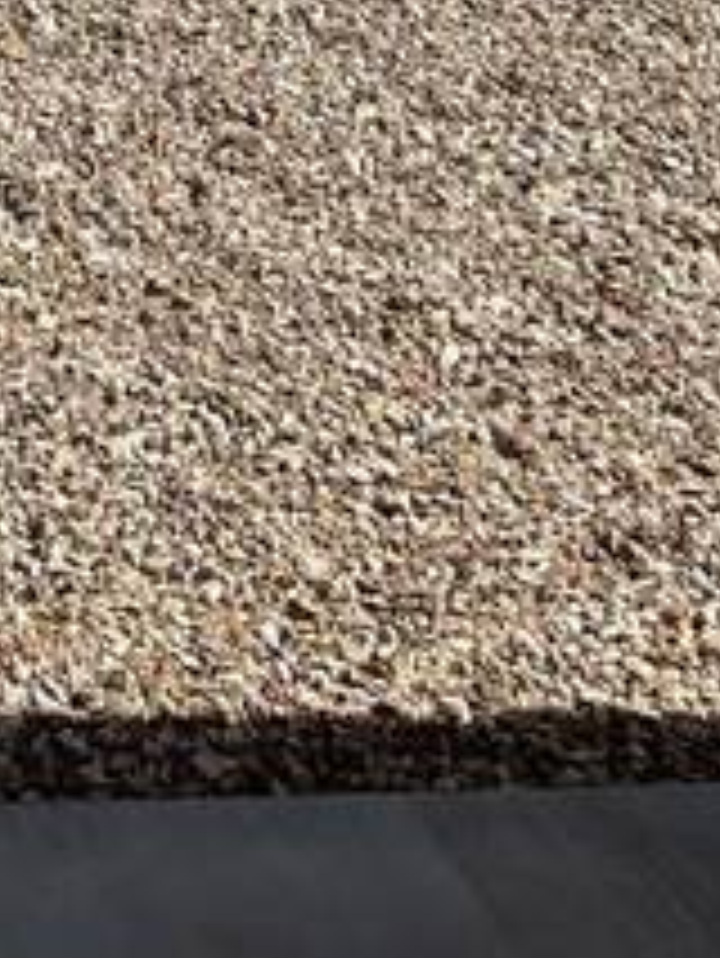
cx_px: -801
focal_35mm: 117
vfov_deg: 14.2
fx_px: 3241
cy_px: -949
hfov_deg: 11.3
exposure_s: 1/5618
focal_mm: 5.1
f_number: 1.6
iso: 32
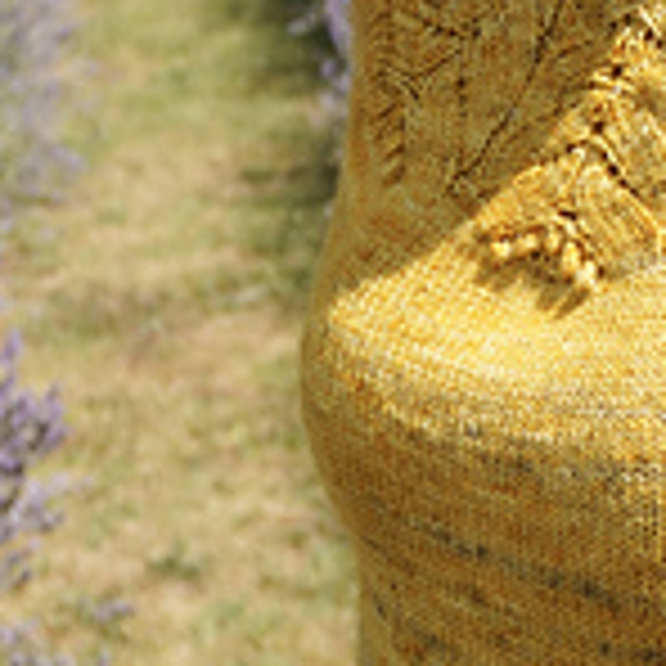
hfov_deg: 10.4
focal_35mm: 165
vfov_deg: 10.5
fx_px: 3592
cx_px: 871
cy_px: 50
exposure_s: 1/500
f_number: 5
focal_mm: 30
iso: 100
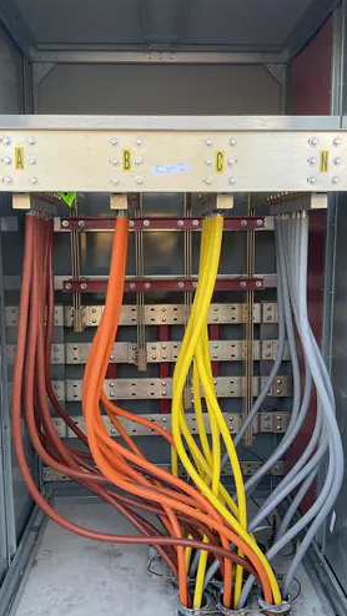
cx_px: 172
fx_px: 523
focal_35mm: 32
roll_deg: +0.7
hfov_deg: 36.7
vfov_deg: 61.0
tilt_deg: -7.5
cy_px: 308
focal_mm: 3
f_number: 1.8
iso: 25
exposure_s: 1/120
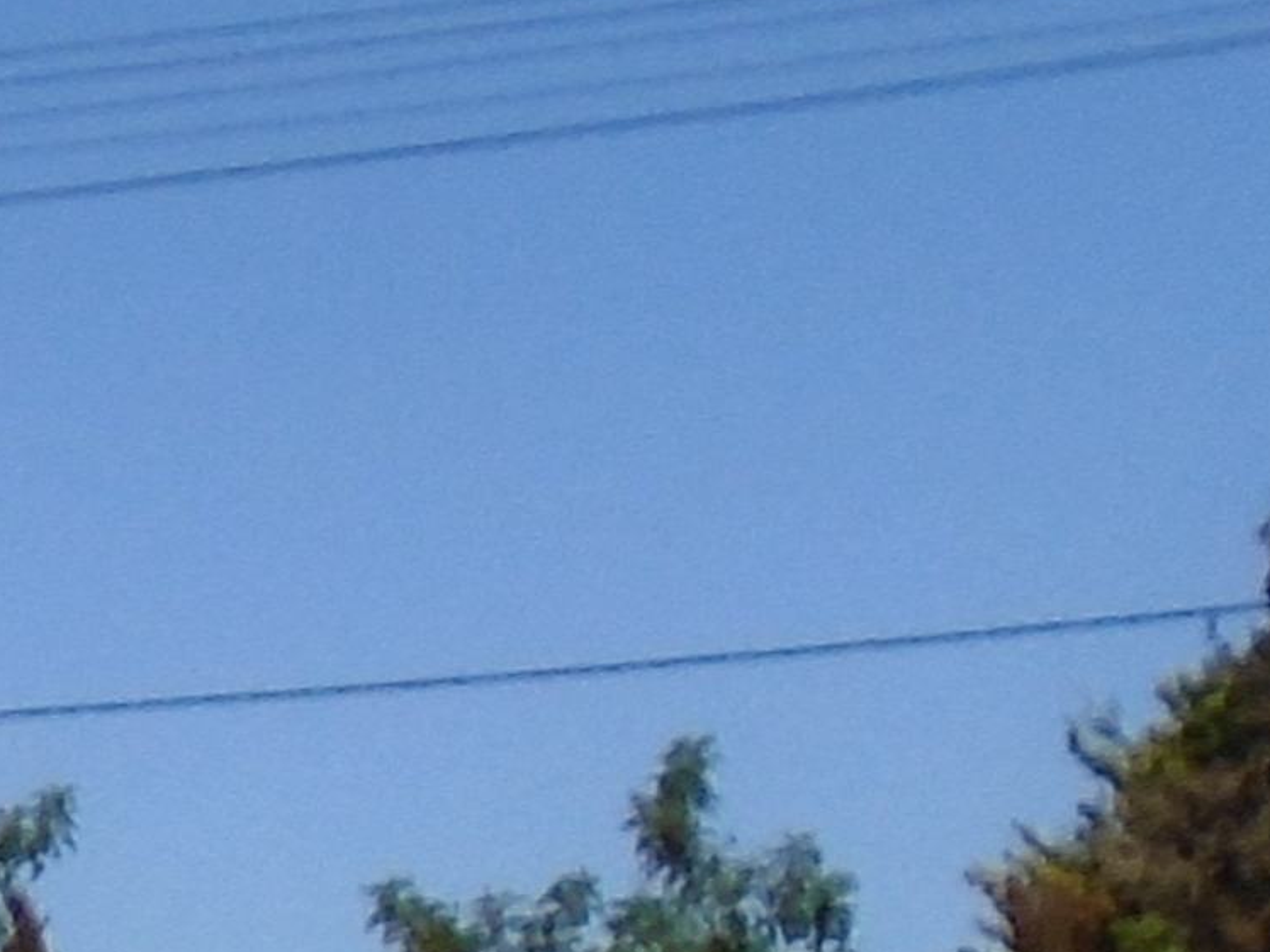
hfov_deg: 9.1
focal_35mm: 179
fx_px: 6567
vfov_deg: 7.6
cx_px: -2453
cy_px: 2503
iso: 100
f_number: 8
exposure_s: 1/320
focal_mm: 4.6
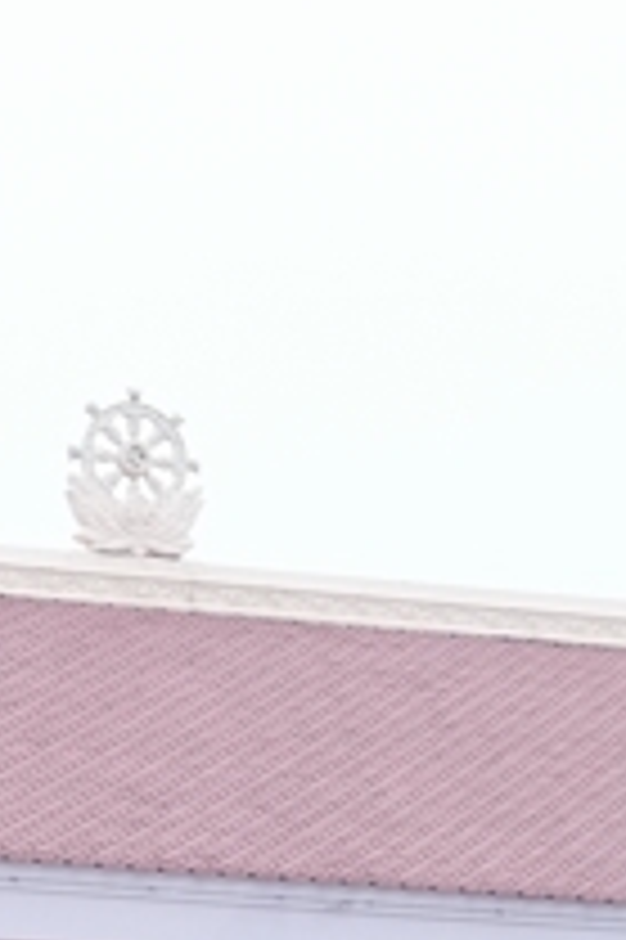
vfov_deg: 7.5
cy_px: 933
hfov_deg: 5.0
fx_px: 7184
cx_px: -9
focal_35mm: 275
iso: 4000
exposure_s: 1/400
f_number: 2.8
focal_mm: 59
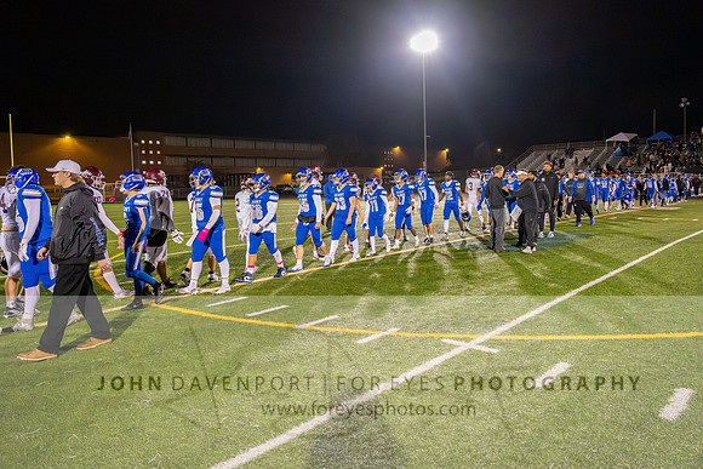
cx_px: 390
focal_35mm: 27
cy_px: 209
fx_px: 520
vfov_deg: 48.4
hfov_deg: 67.9
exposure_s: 1/1000
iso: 25600
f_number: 3.2
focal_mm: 24
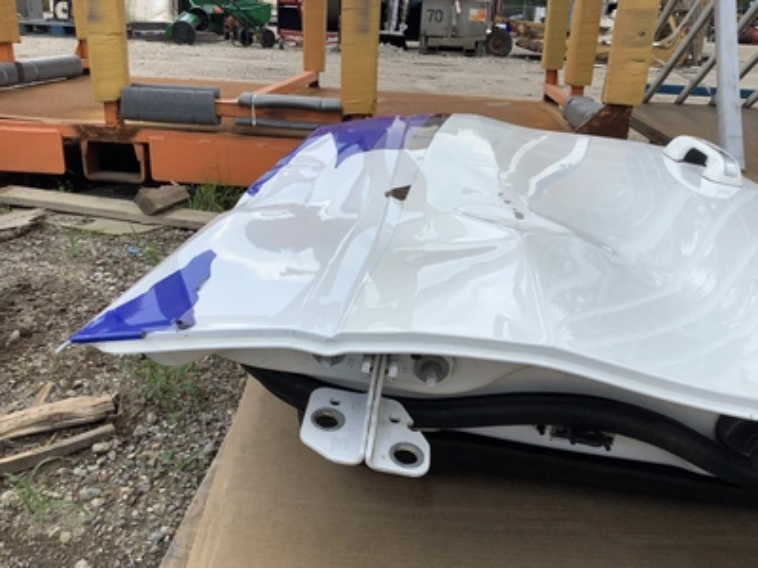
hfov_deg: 58.4
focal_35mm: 31
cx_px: 379
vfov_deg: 45.4
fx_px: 679
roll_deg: -2.1
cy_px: 284
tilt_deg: -23.6
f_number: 2.4
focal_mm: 3.3
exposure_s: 1/1164
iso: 25
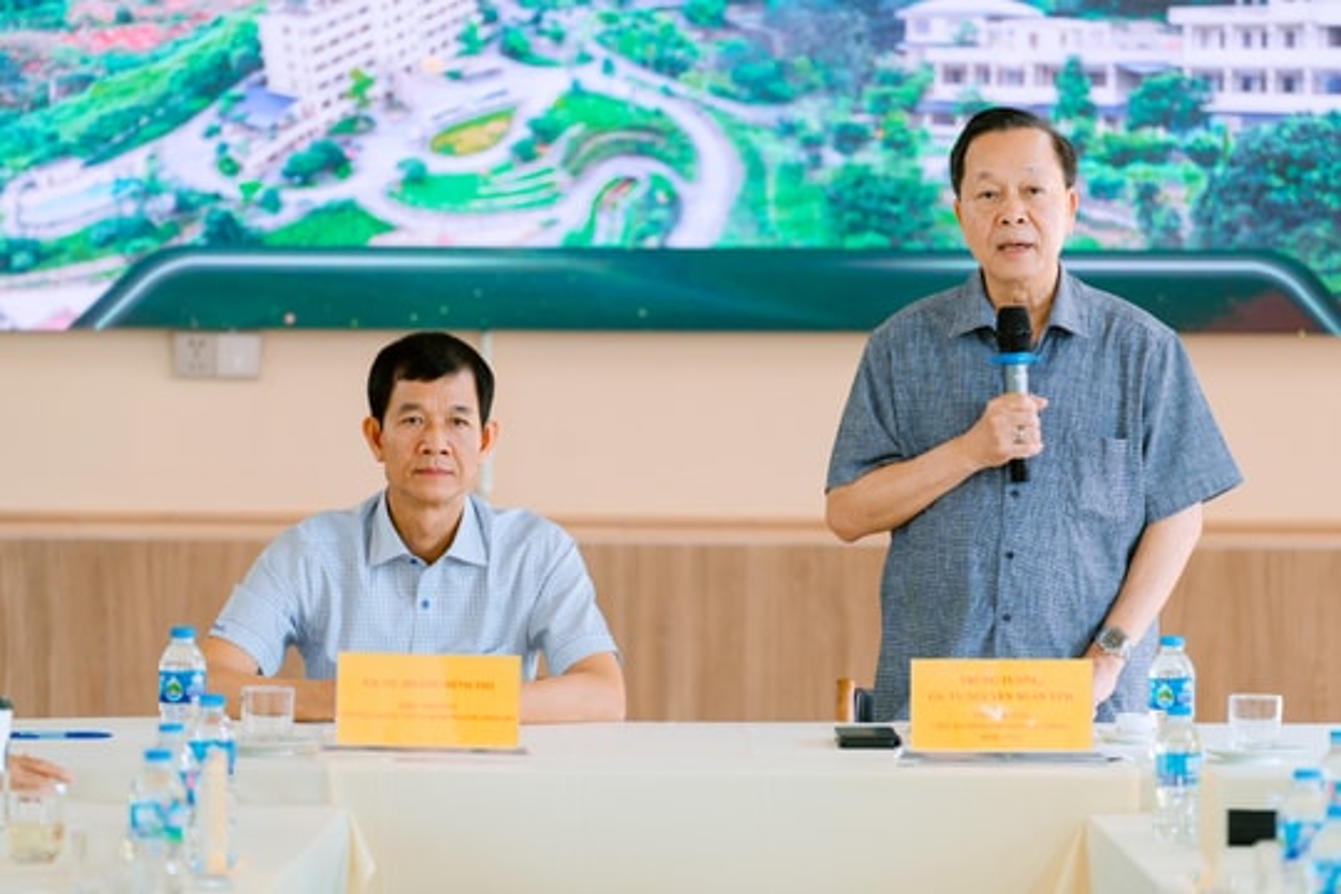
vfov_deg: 6.9
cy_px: 447
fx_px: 7449
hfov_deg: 10.3
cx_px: 670
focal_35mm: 200
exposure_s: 1/160
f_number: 3.5
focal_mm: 200
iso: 1250
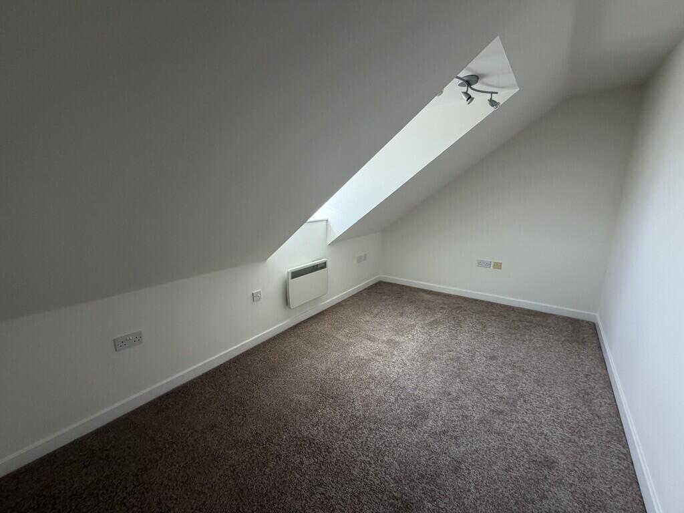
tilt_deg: -11.6
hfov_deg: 102.1
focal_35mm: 14
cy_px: 256
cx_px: 342
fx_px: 277
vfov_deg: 85.7
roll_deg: +1.7
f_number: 2.2
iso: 160
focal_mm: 2.22
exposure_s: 1/121
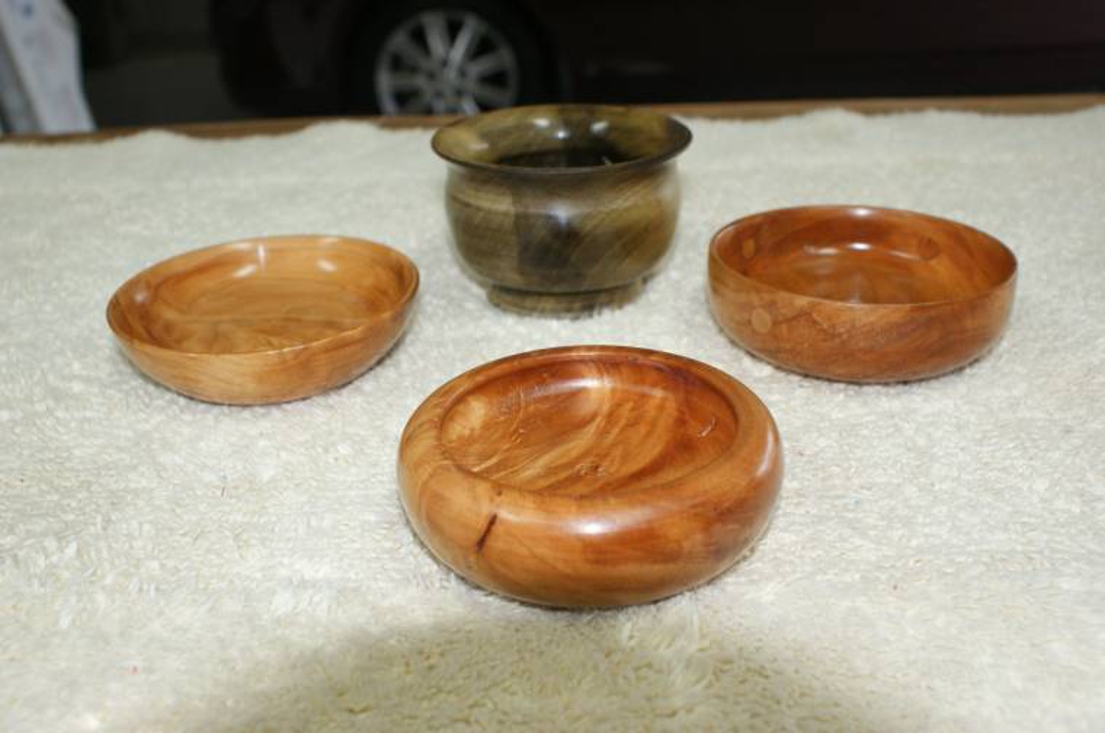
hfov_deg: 53.2
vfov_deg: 36.7
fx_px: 1103
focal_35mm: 36
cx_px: 552
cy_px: 366
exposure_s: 1/60
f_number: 5.6
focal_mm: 24
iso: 400
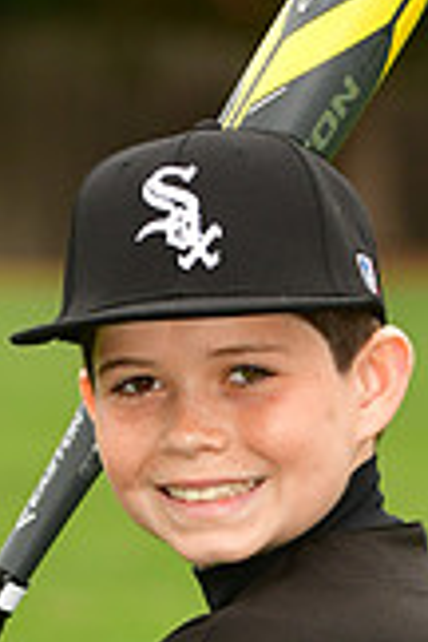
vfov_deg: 3.2
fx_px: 11519
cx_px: 192
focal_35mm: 646
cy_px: 880
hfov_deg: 2.1
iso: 320
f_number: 4
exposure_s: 1/1000
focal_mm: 120
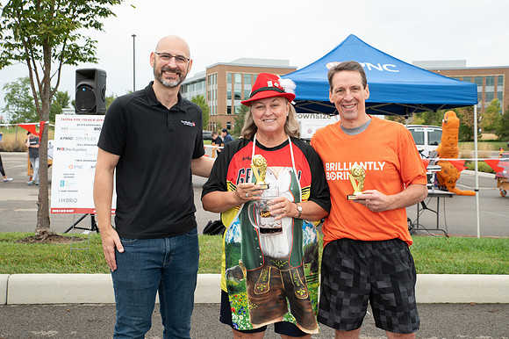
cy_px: 170
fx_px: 650
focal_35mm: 46
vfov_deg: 29.2
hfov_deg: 42.8
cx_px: 254
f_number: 7.1
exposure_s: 1/200
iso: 640
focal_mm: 46
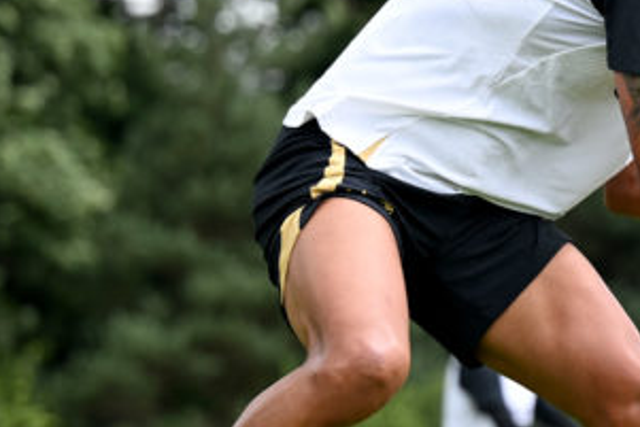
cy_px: 235
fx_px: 6652
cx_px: 997
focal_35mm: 374
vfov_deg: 3.7
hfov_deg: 5.5
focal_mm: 110
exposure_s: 1/1600
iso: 200
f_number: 3.2
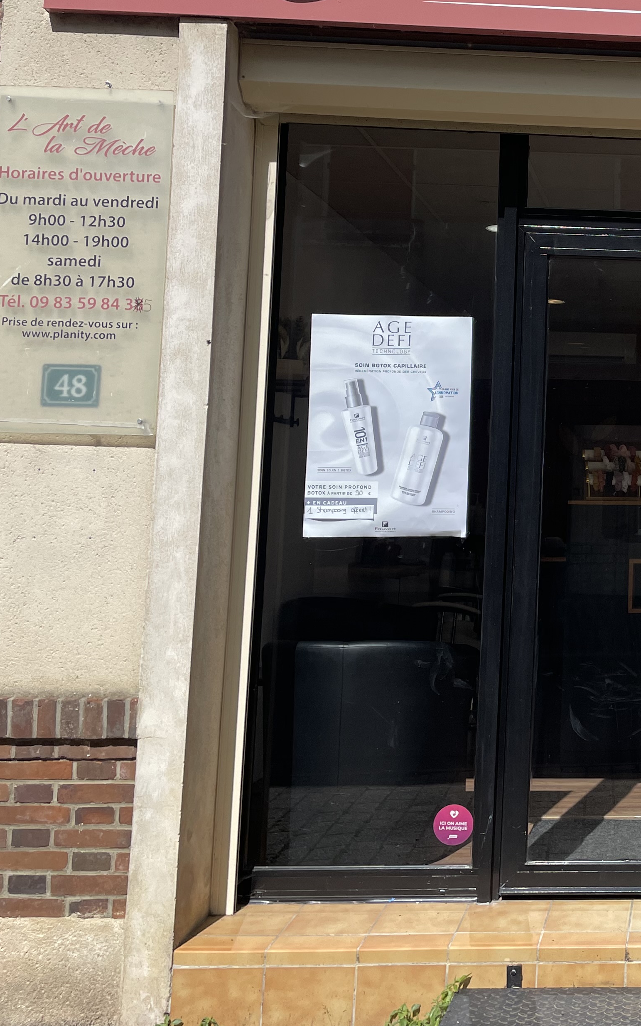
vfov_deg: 44.1
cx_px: 762
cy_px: 399
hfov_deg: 25.7
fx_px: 1258
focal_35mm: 45
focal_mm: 4.2
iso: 32
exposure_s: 1/4292
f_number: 1.6
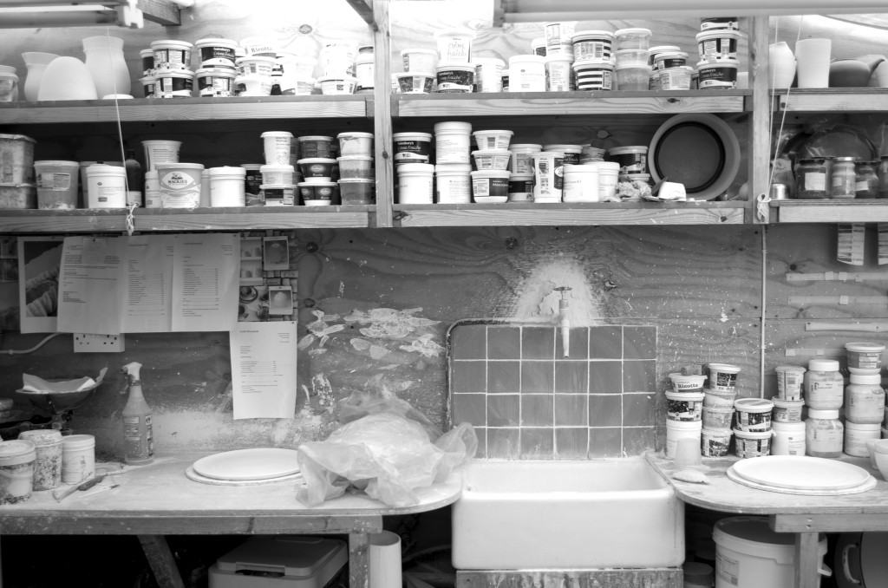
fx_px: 886
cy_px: 294
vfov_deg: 36.7
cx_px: 444
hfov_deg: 53.2
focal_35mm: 36
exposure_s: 1/30
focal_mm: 24
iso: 110
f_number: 2.8
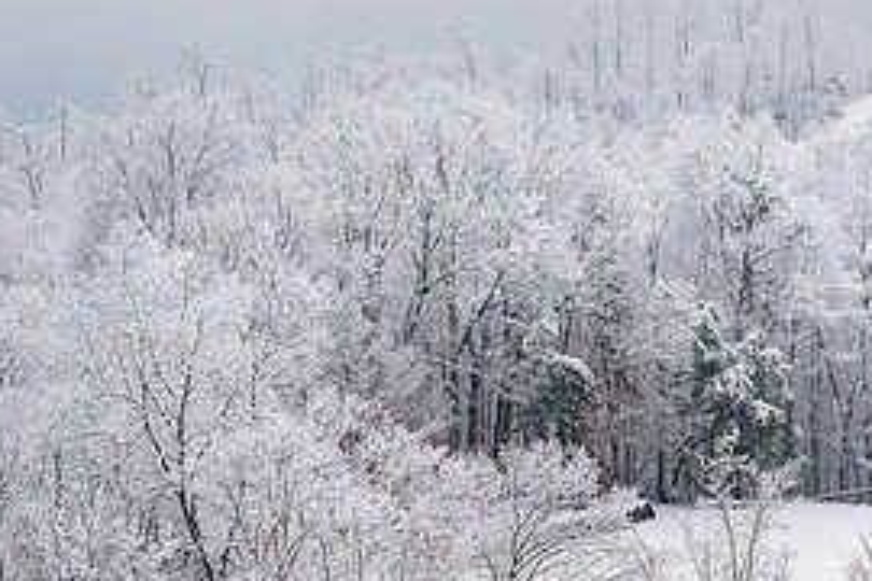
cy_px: 305
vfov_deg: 6.9
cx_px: 908
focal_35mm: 200
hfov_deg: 10.2
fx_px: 4844
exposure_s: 1/250
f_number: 11
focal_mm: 62
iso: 200
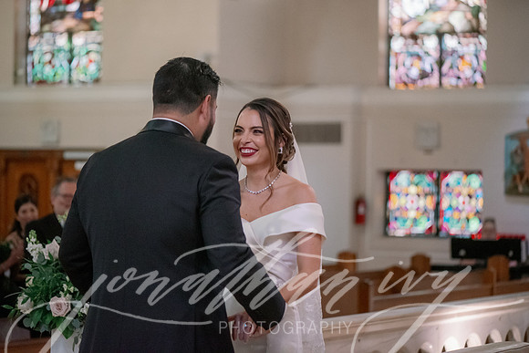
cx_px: 264
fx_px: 1640
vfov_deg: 12.3
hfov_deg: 18.3
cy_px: 165
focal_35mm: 112
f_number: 3.2
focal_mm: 105
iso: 4000
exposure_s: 1/250
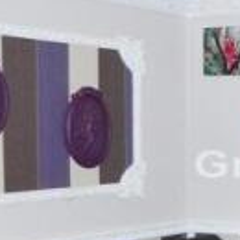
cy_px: 191
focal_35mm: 99
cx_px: 414
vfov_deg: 17.4
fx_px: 777
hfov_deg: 15.4
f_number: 3.1
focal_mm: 4.5
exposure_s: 1/30
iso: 200
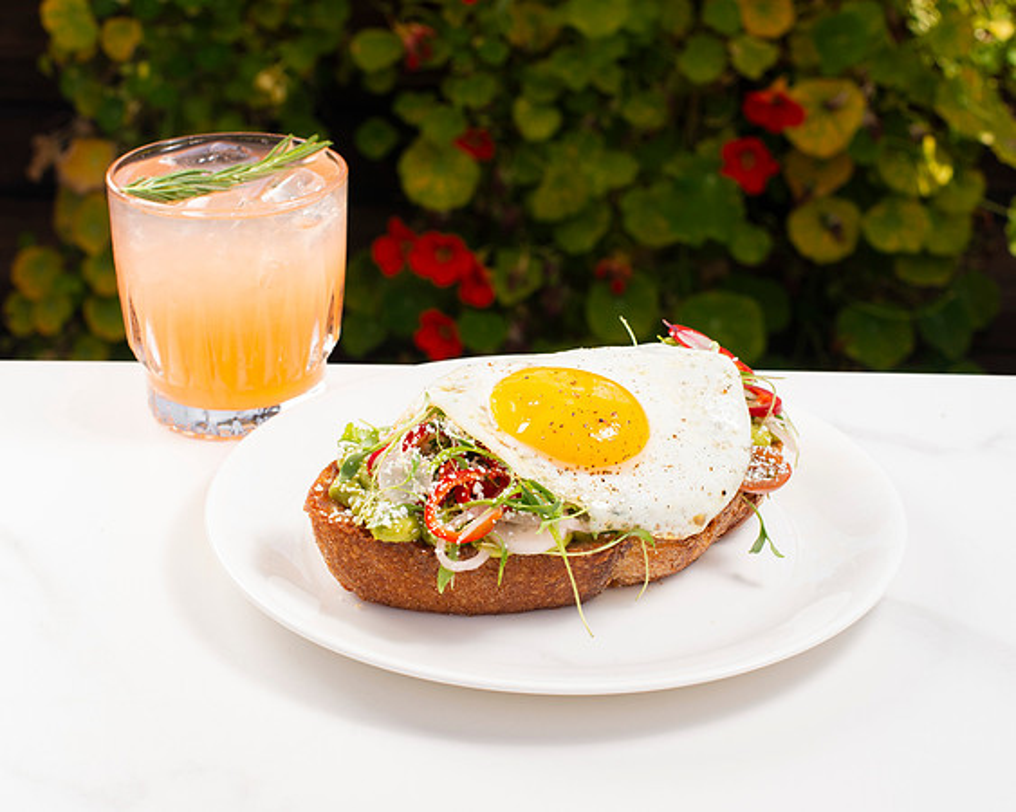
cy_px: 459
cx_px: 540
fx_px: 1923
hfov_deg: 29.6
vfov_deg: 23.8
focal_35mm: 64
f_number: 9
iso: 200
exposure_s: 1/200
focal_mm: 50
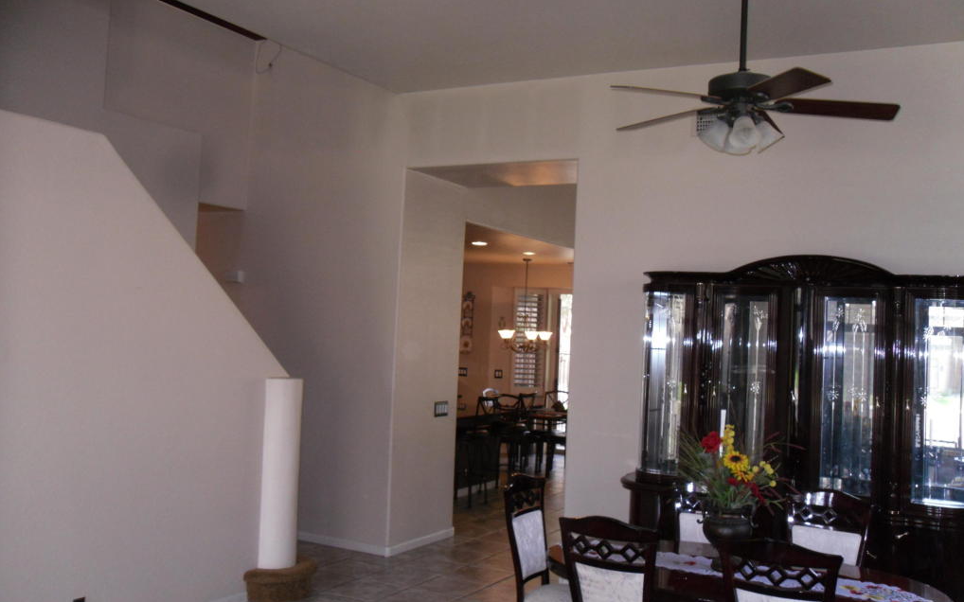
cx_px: 483
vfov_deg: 26.9
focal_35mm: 48
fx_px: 1261
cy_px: 310
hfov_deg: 41.8
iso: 200
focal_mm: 6.3
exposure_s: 1/45
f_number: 3.5
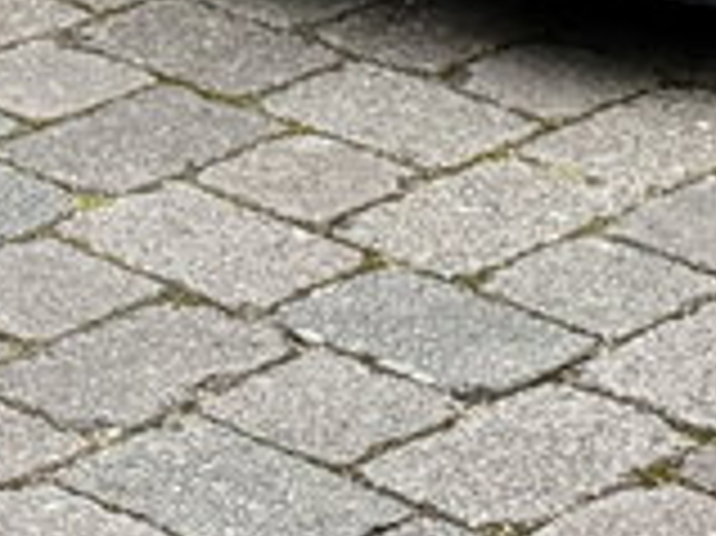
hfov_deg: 8.5
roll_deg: -0.8
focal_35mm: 232
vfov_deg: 6.1
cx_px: 149
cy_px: -712
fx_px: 4795
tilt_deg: -11.6
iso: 80
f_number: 1.78
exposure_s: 1/1931
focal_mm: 6.76
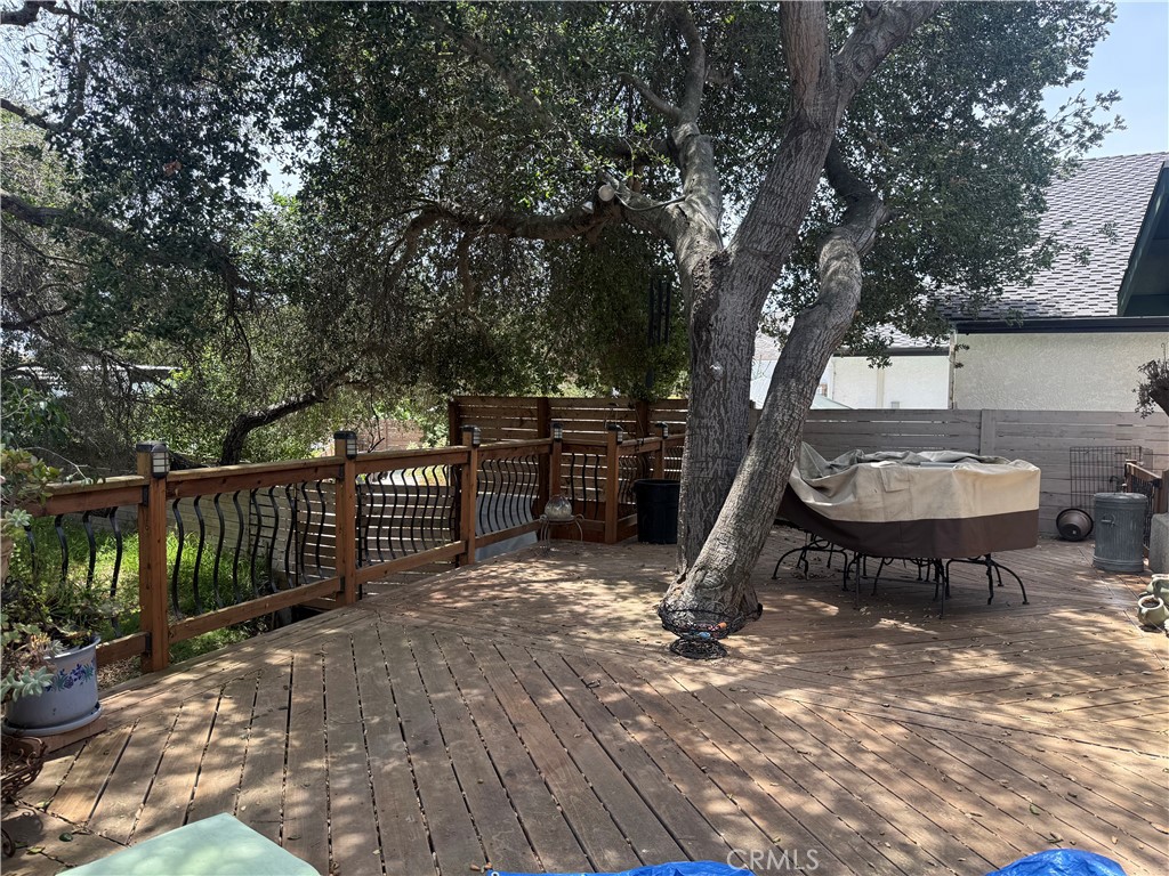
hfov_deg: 71.6
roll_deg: -0.6
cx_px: 584
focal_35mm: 24
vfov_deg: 56.8
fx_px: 810
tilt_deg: -3.2
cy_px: 438
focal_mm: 6.76
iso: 100
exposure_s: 1/649
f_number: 1.78
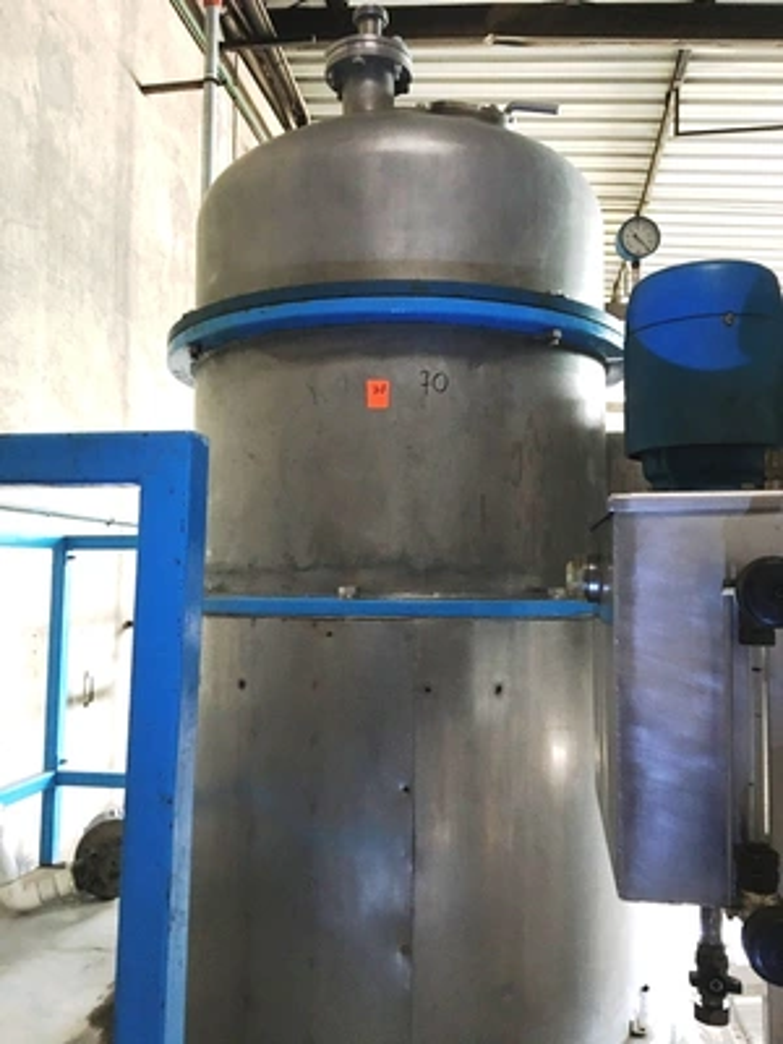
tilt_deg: +4.6
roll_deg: -0.3
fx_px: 875
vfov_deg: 61.7
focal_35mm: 29
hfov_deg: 48.2
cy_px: 522
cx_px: 392
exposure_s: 1/17
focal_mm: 4.15
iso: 200
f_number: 2.2
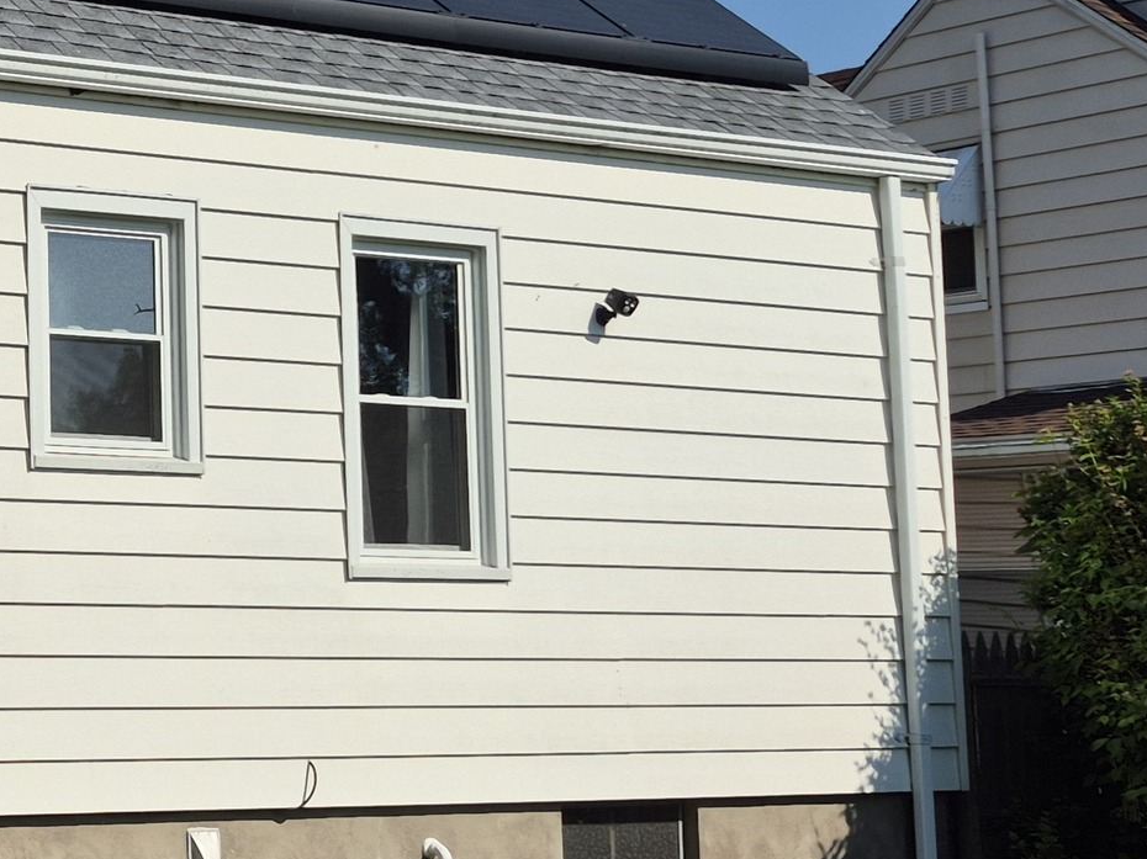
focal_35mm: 76
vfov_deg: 19.4
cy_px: 394
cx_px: -380
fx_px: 2518
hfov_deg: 22.7
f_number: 1.8
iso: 25
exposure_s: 1/3952
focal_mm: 5.4
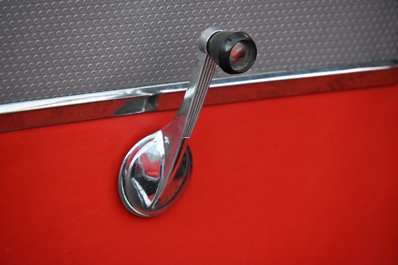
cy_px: 132
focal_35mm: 327
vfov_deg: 4.2
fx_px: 3615
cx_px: 199
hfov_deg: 6.3
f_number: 6
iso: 3200
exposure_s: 1/250
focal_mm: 218
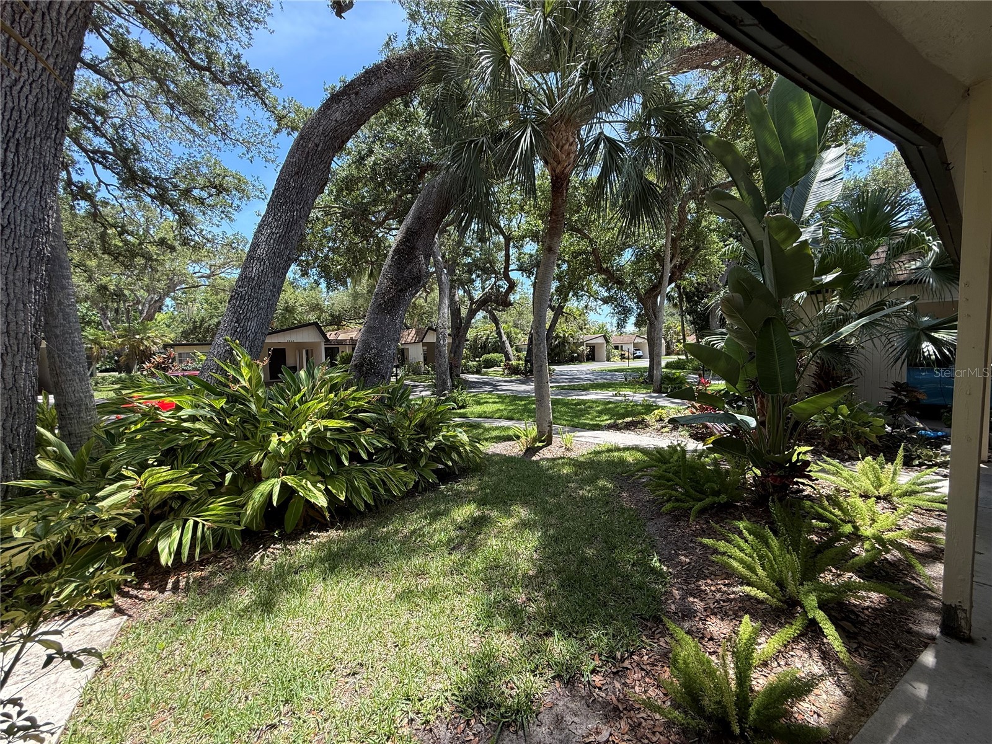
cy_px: 372
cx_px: 496
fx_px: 401
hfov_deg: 102.1
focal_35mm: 14
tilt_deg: -2.8
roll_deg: +1.8
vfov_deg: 85.7
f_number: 2.2
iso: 64
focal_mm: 2.22
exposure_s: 1/411
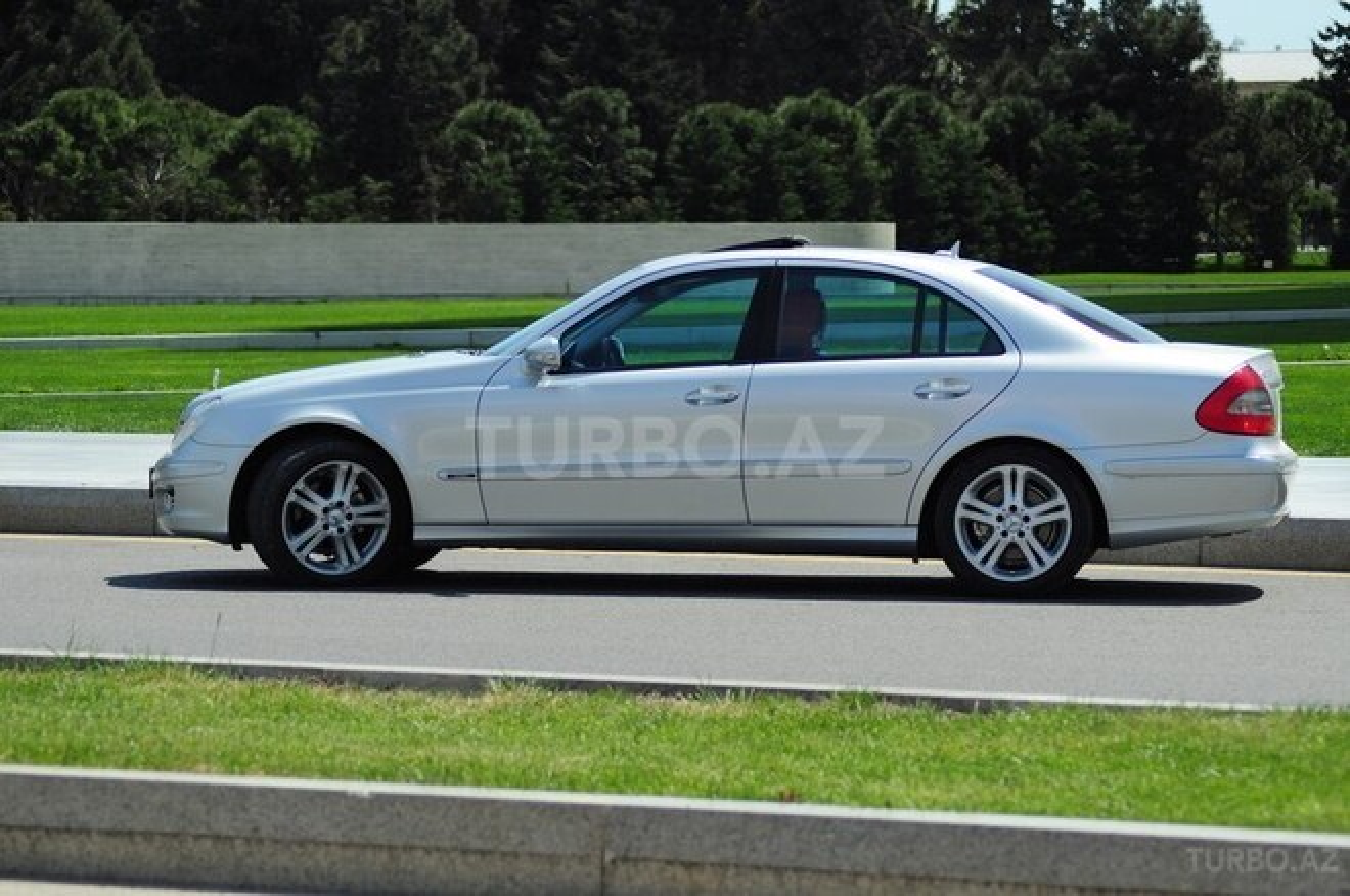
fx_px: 5336
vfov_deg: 9.6
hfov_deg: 14.4
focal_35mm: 142
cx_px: 675
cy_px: 448
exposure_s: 1/1000
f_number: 4.5
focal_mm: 95
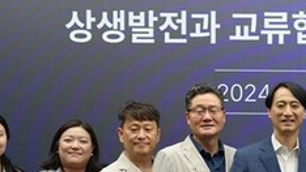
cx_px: 333
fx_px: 763
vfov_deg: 12.7
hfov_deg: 21.5
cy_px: 185
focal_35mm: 94
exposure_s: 1/160
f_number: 4
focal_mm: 35
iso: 200
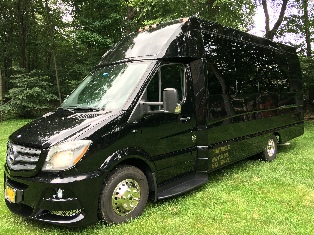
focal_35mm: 29
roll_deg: -3.2
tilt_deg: -2.7
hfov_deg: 61.7
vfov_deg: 48.2
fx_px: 263
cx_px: 157
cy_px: 118
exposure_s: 1/60
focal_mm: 4.15
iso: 32
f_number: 2.2
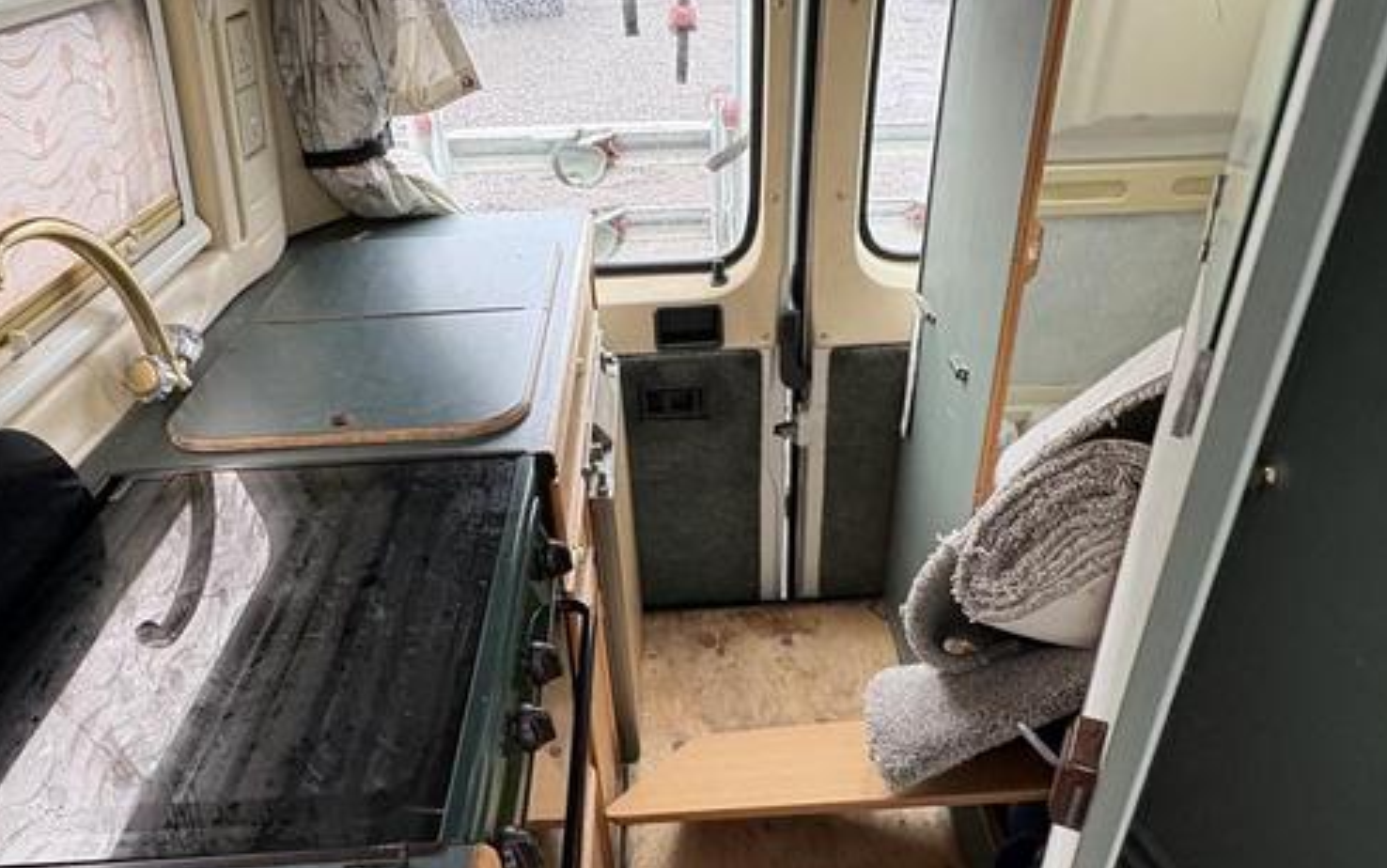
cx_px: 702
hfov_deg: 68.4
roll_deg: +0.9
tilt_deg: -34.4
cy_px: 535
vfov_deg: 45.7
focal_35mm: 27
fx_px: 1021
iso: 200
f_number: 2.2
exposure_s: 1/99
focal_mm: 2.22
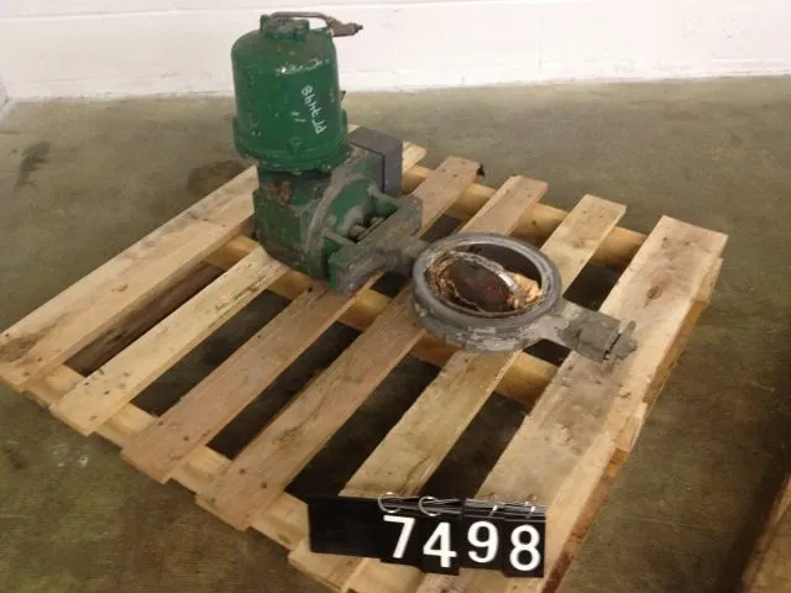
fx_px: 800
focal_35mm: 35
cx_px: 396
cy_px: 296
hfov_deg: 52.6
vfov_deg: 40.7
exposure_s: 1/20
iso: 200
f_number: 2.4
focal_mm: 4.28
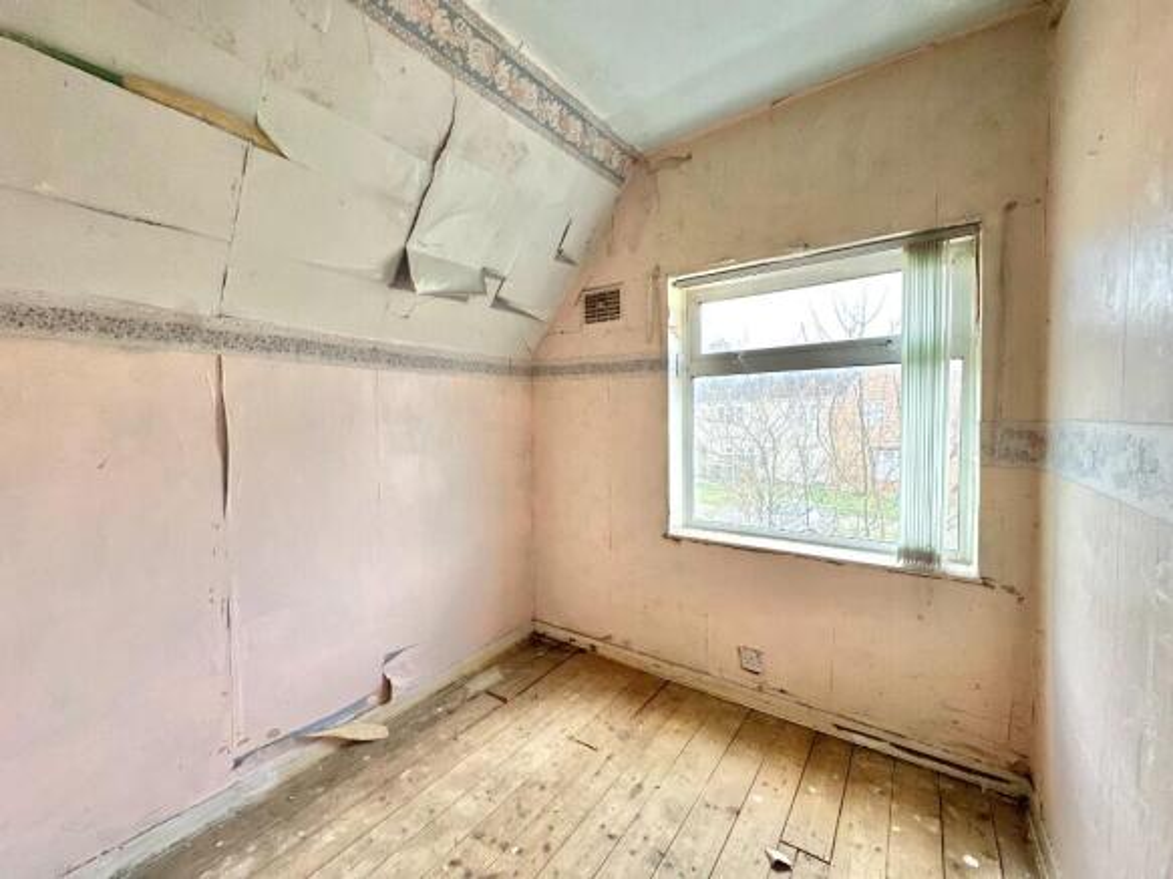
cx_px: 586
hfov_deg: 102.1
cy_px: 440
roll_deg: +0.8
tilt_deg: -2.5
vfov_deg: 85.7
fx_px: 474
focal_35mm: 14
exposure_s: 1/99
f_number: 2.2
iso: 250
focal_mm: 2.22
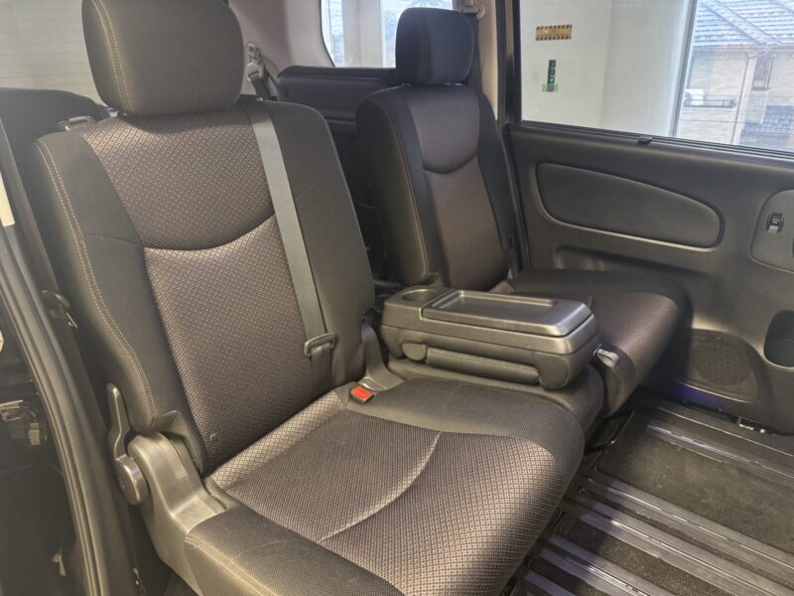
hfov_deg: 71.6
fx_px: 550
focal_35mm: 24
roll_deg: +2.3
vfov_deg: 56.8
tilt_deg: -23.4
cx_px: 397
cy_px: 298
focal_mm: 6.76
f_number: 1.78
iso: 800
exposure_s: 1/33
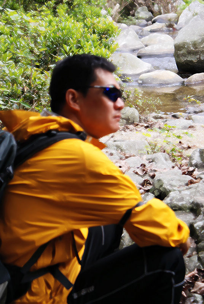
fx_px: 762
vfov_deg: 22.6
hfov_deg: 15.2
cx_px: 102
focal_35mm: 90
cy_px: 152
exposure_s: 1/100
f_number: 6.3
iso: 100
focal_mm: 60
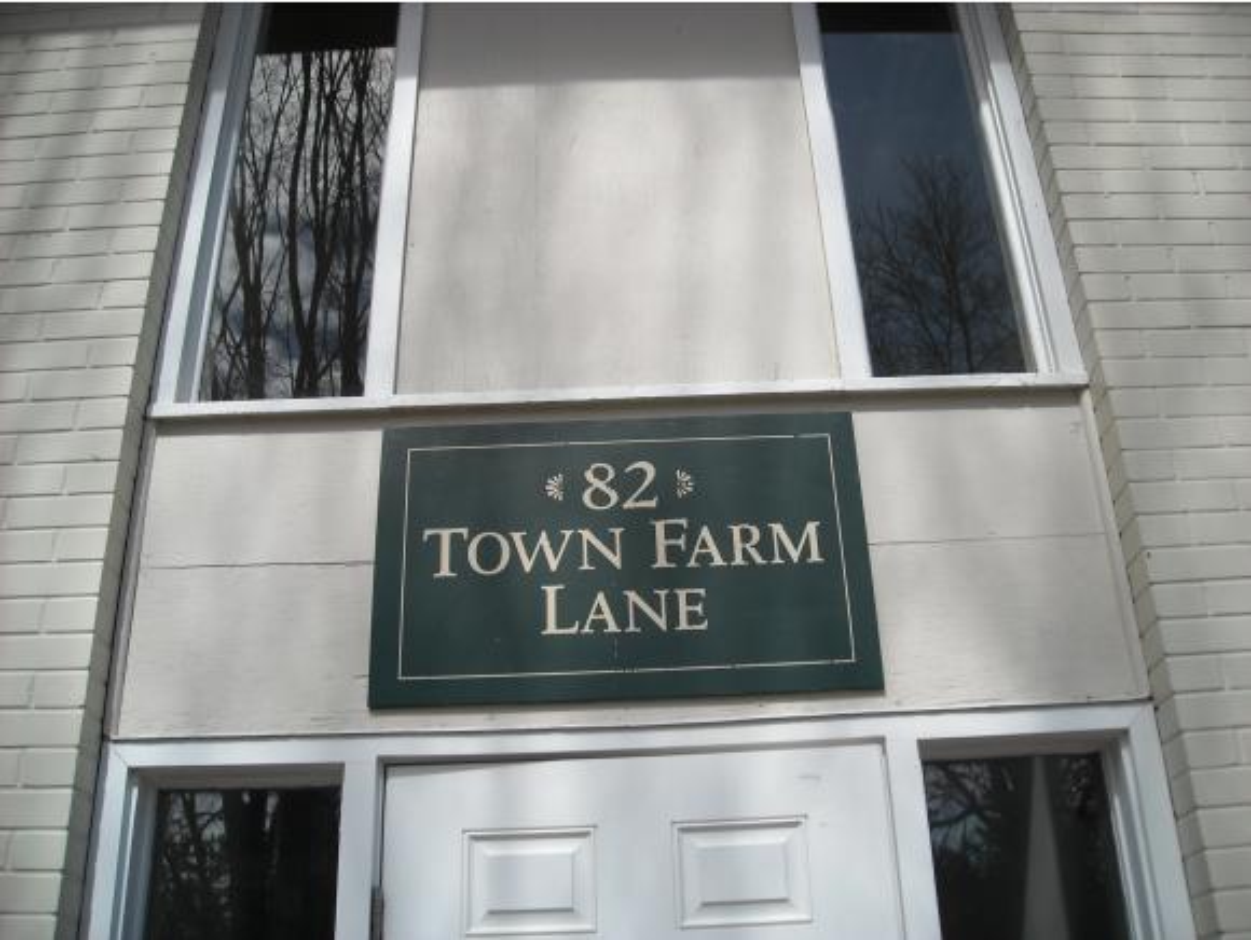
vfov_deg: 40.8
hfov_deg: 52.6
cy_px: 470
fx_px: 1266
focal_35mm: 35
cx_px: 626
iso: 64
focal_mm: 5.7
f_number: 5.6
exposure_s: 1/353
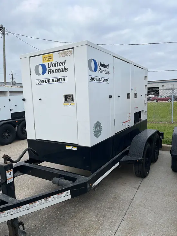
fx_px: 177
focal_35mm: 26
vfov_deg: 67.3
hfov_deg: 53.1
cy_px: 118
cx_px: 88
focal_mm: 5.1
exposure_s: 1/3135
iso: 50
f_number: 1.6
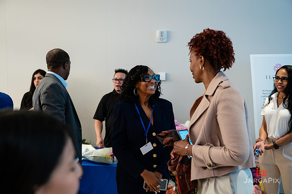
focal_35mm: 39
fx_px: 313
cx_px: 146
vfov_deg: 34.5
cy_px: 97
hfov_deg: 50.0
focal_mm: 38
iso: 1250
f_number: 3.2
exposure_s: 1/200
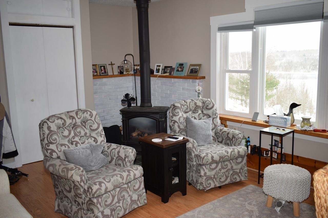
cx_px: 164
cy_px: 109
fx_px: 301
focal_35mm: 33
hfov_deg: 57.2
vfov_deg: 40.0
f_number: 4
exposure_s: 1/60
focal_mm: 22
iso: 100
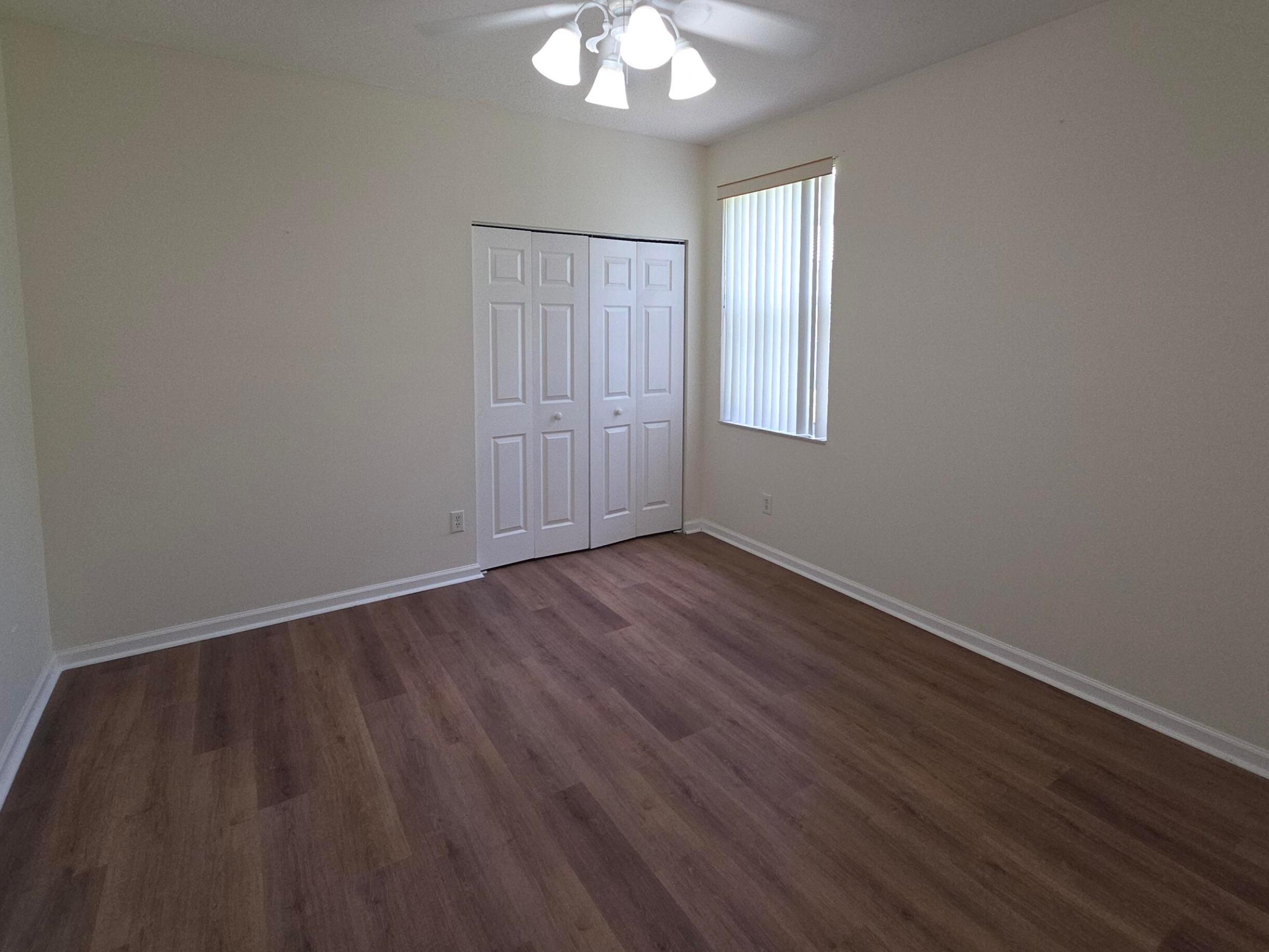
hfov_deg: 94.5
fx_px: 587
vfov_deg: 77.3
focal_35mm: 16
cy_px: 386
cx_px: 622
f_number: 2.2
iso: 64
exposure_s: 1/60
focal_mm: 2.2
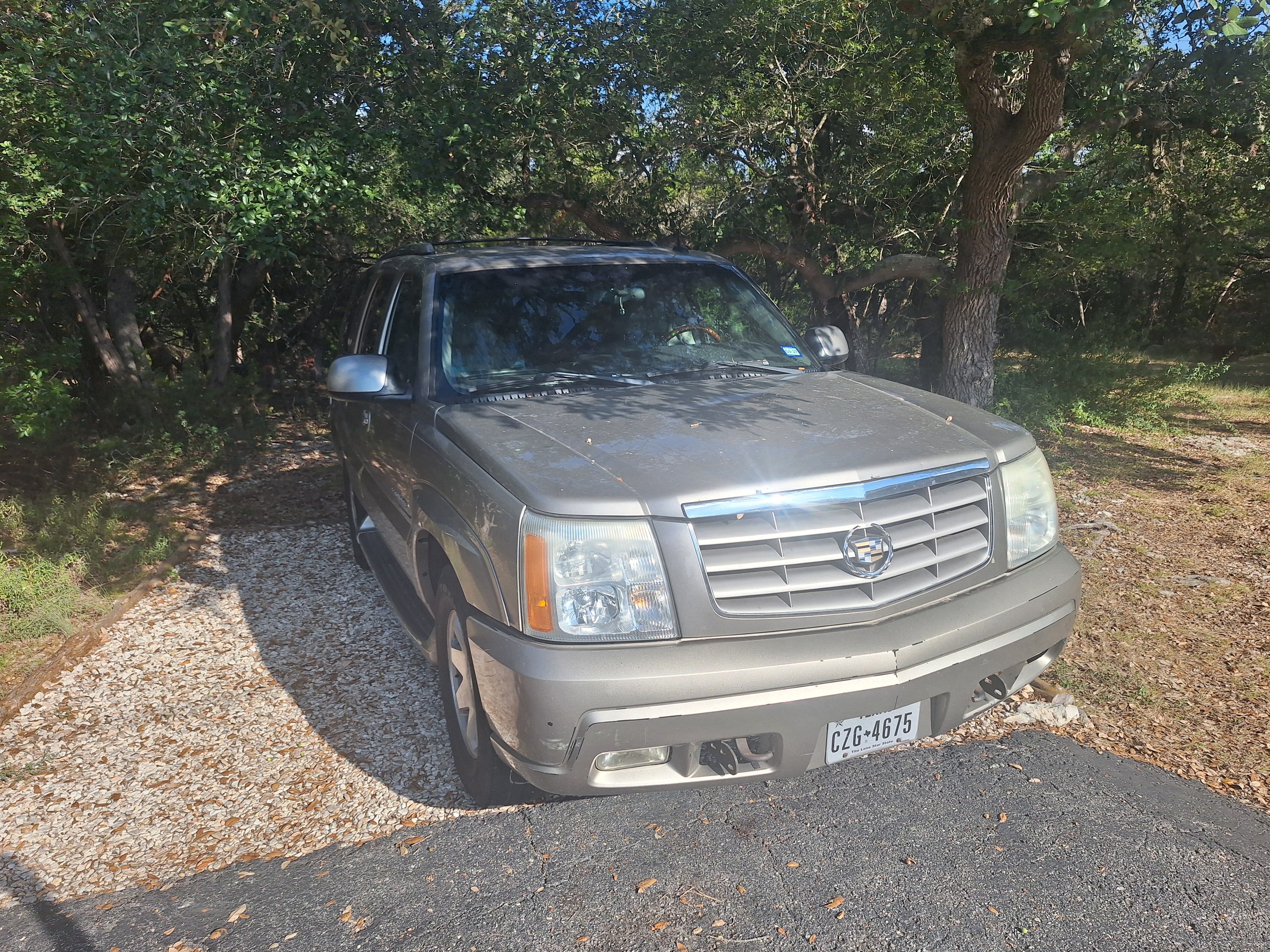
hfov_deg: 73.9
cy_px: 476
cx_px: 635
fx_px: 844
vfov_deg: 58.9
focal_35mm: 23
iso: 40
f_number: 1.8
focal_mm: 5.54
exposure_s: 1/2242
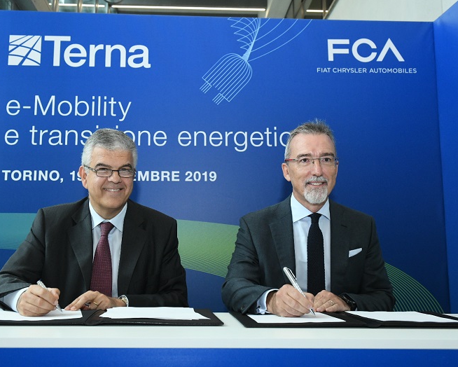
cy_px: 183
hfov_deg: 46.7
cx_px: 204
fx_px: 529
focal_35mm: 39
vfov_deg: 38.3
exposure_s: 1/160
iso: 5000
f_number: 5.6
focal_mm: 34
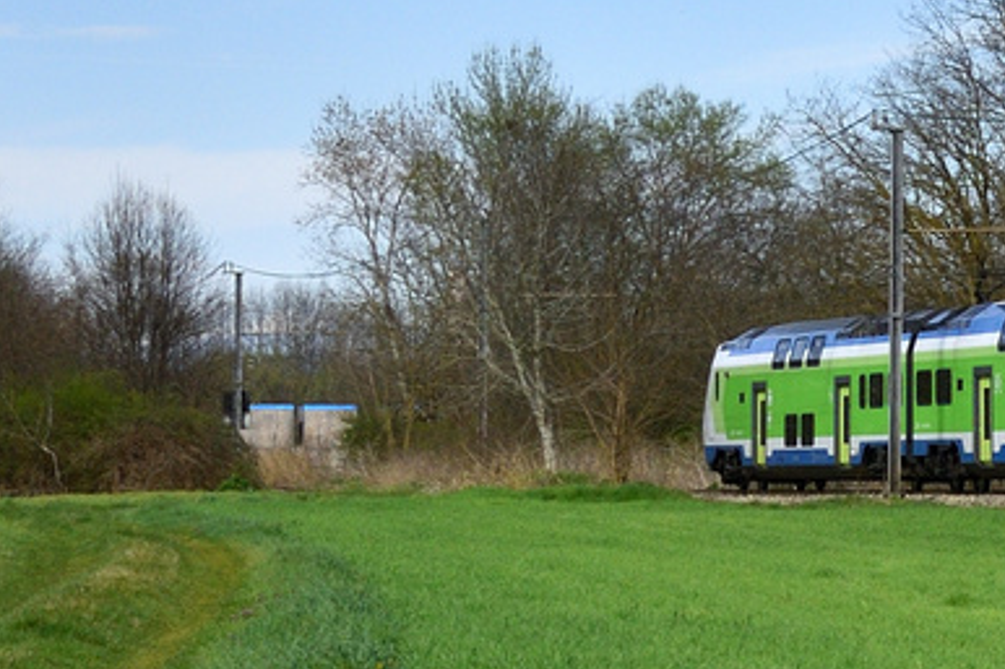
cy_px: -156
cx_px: 2471
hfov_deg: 7.5
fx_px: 7087
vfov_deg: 5.4
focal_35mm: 254
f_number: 8
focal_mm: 34
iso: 200
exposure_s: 1/640
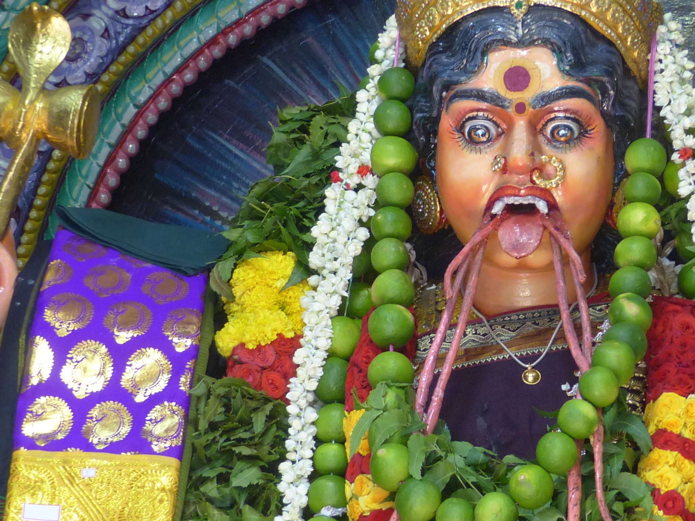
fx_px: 3072
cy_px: 215
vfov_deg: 9.7
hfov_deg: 12.9
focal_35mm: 153
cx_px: 470
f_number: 2.8
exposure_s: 1/60
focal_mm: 13
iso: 160
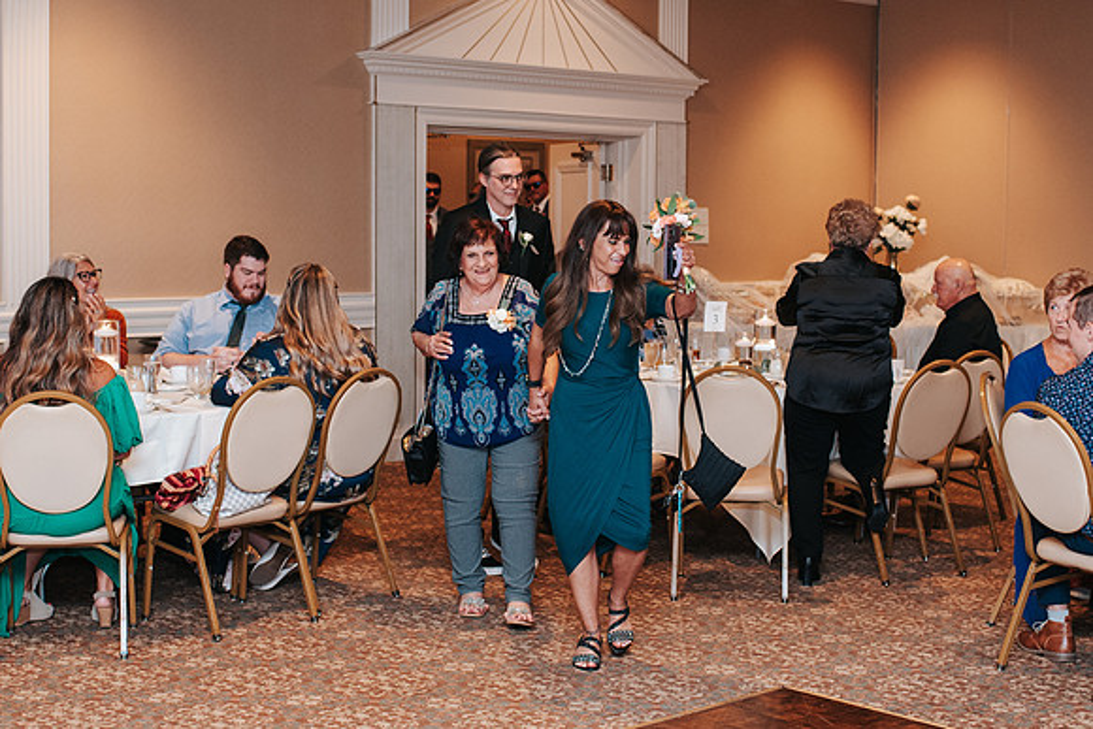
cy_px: 318
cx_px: 541
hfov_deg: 34.0
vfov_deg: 23.0
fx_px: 1790
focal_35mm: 59
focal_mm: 35
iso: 1000
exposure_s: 1/160
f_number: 2.8
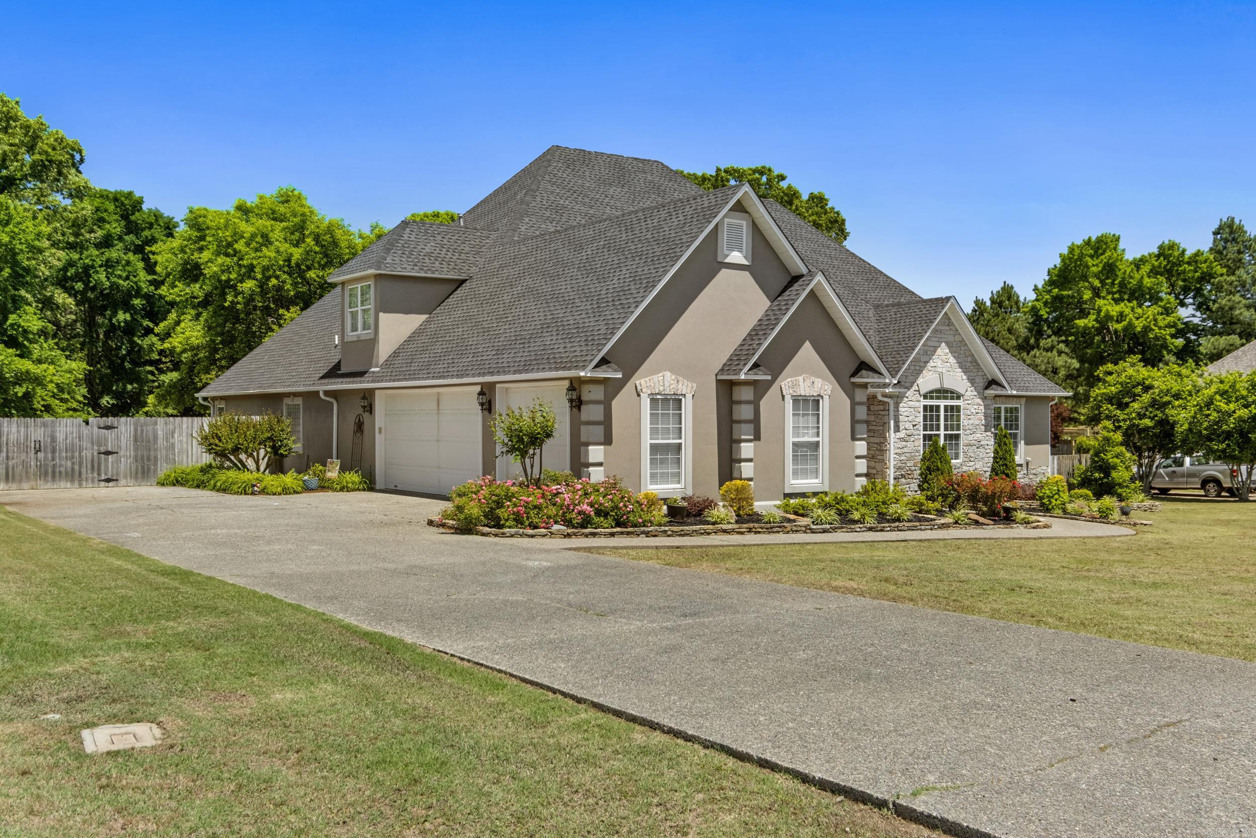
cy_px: 419
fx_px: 1151
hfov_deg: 57.2
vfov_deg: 40.0
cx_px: 628
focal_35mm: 33
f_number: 7.1
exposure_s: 1/500
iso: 400
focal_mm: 21.9
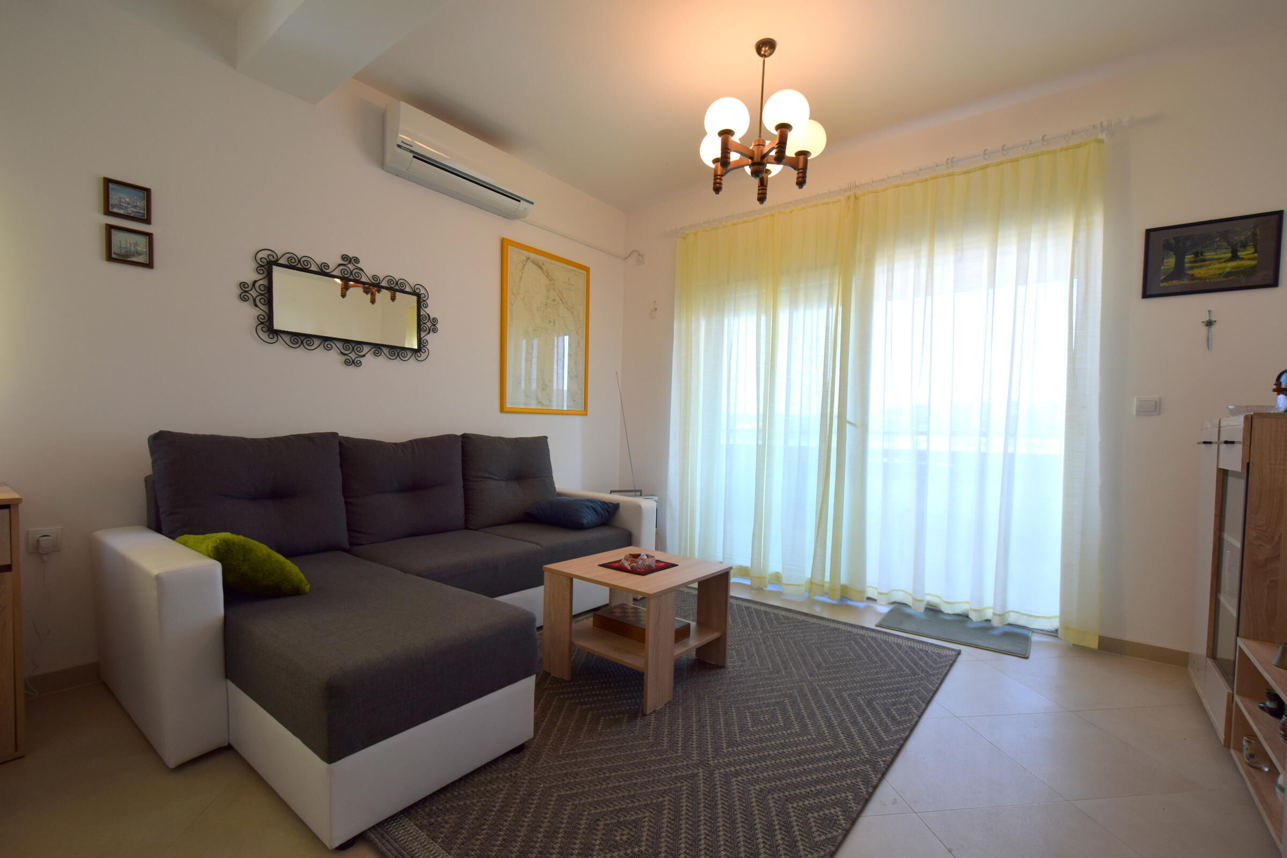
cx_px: 644
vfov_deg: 77.3
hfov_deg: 100.4
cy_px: 429
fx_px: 536
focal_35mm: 15
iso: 200
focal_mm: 10
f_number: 5
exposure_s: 1/80
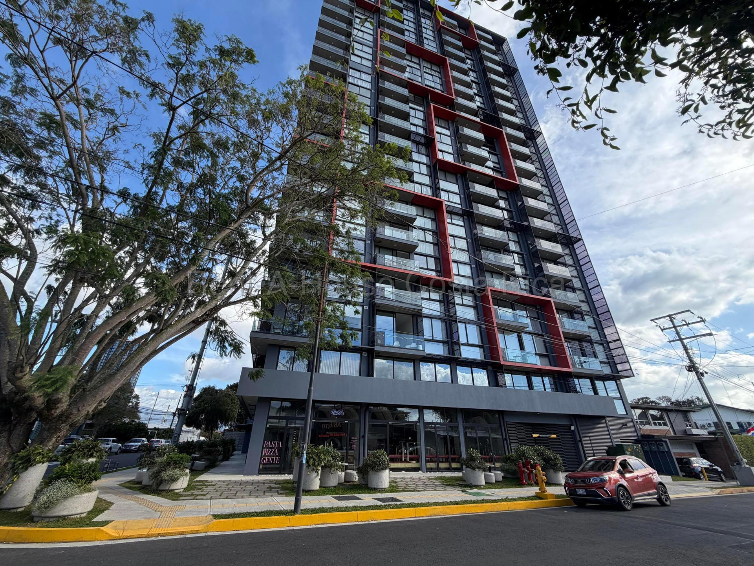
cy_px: 283
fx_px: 305
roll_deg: -0.8
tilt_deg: +29.2
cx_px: 377
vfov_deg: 85.7
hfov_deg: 102.1
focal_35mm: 14
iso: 40
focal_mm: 2.22
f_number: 2.2
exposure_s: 1/531
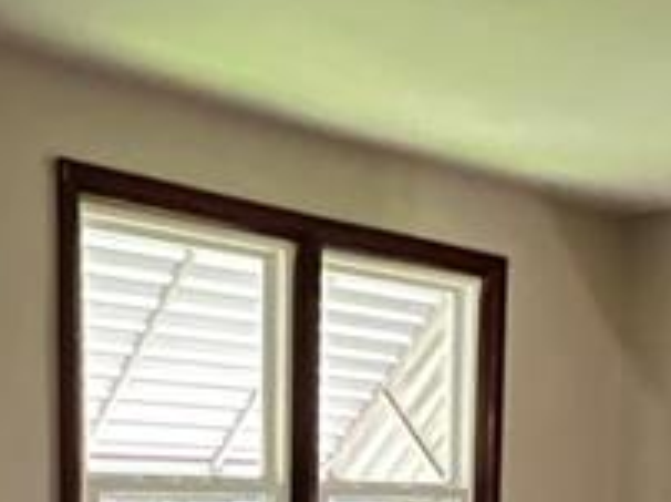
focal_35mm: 66
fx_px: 1278
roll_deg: -1.5
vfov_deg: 20.1
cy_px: 675
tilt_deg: -8.7
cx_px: 462
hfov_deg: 29.2
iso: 2000
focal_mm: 1.57
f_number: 1.8
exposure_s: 1/8
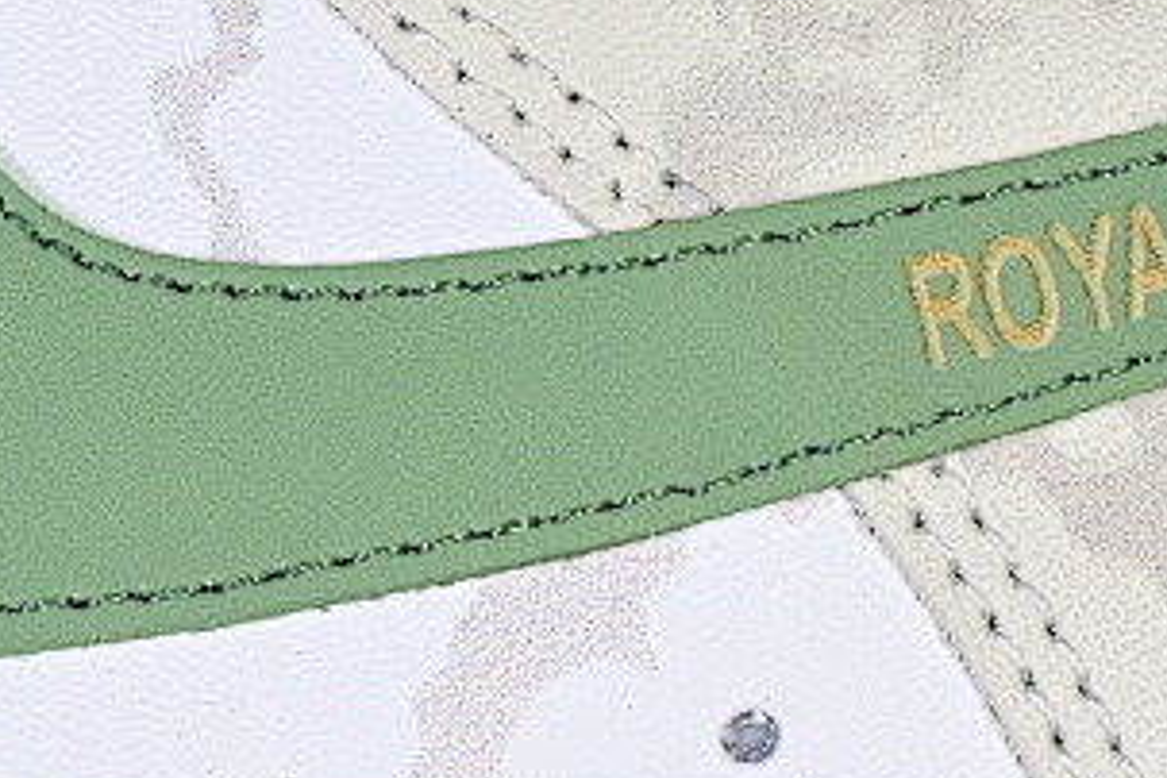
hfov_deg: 7.7
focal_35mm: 267
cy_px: 585
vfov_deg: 5.1
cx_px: 127
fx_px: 8655
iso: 160
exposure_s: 1/80
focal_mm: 50
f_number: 7.1
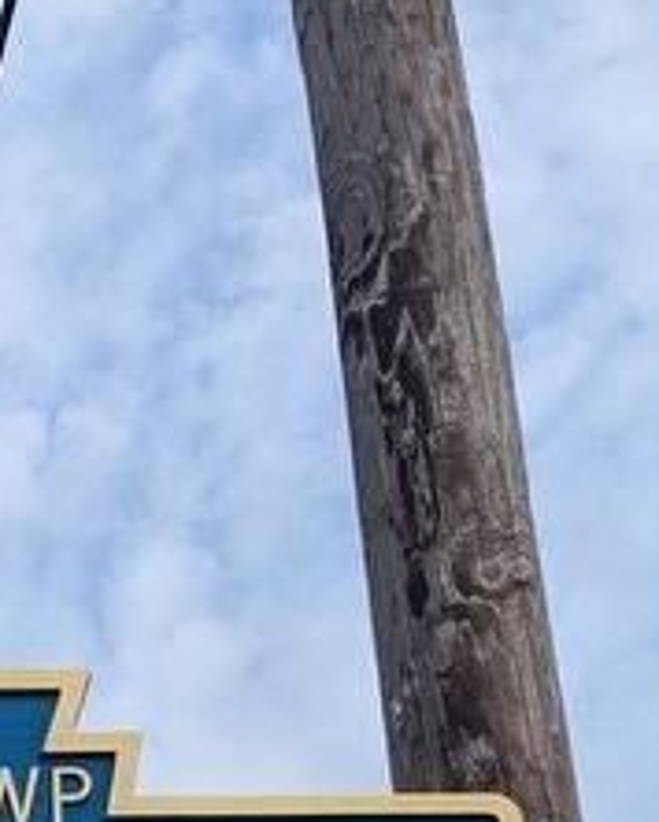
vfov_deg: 16.8
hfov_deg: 15.3
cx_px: -255
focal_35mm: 95
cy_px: 1466
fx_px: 2313
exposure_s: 1/3906
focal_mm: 4.38
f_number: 1.73
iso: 69
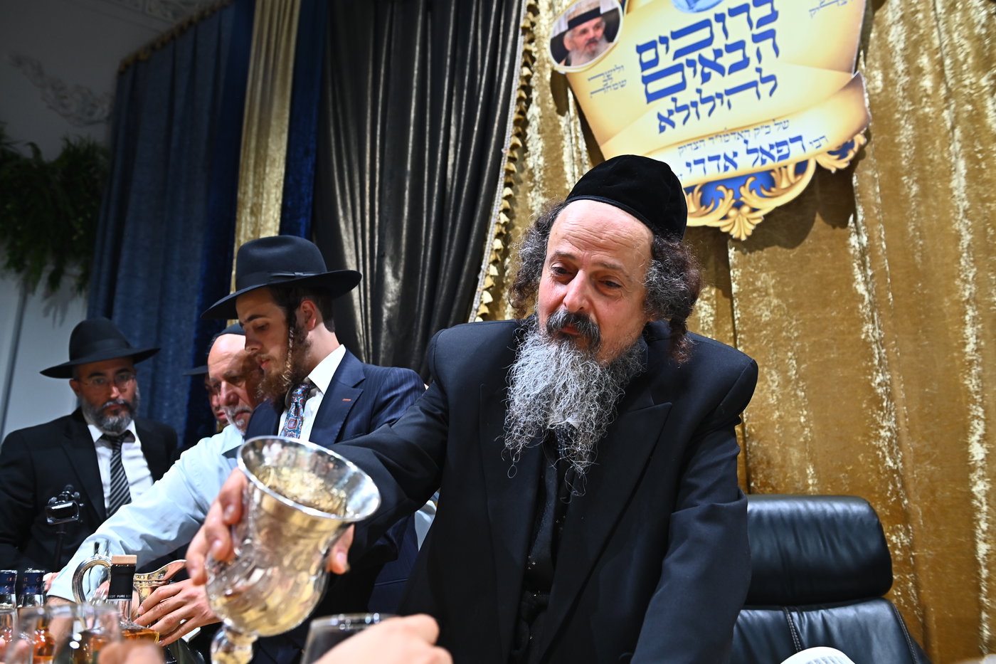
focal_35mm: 29
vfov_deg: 45.0
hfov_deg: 63.7
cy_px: 332
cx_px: 498
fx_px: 802
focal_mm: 29
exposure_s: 1/160
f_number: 4.5
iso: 1250
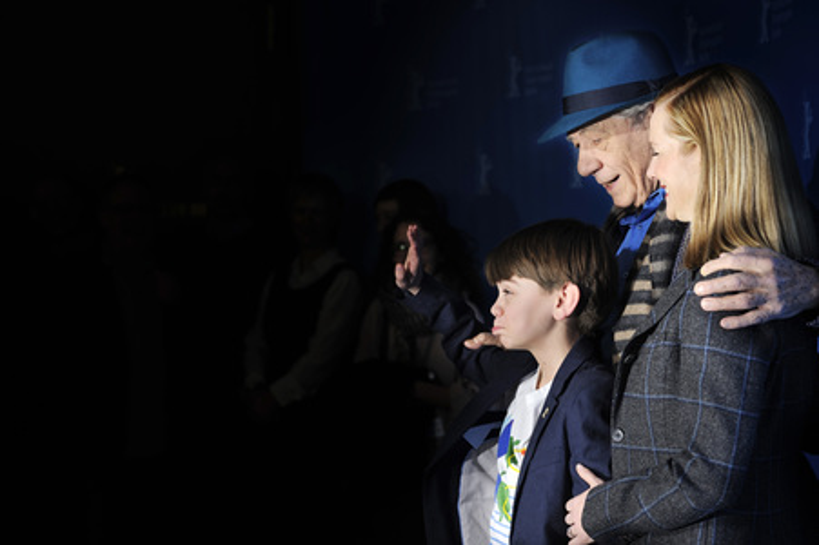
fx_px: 2387
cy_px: 272
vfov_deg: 13.0
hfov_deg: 19.5
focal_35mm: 105
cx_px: 410
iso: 200
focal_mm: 105
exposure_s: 1/200
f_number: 7.1
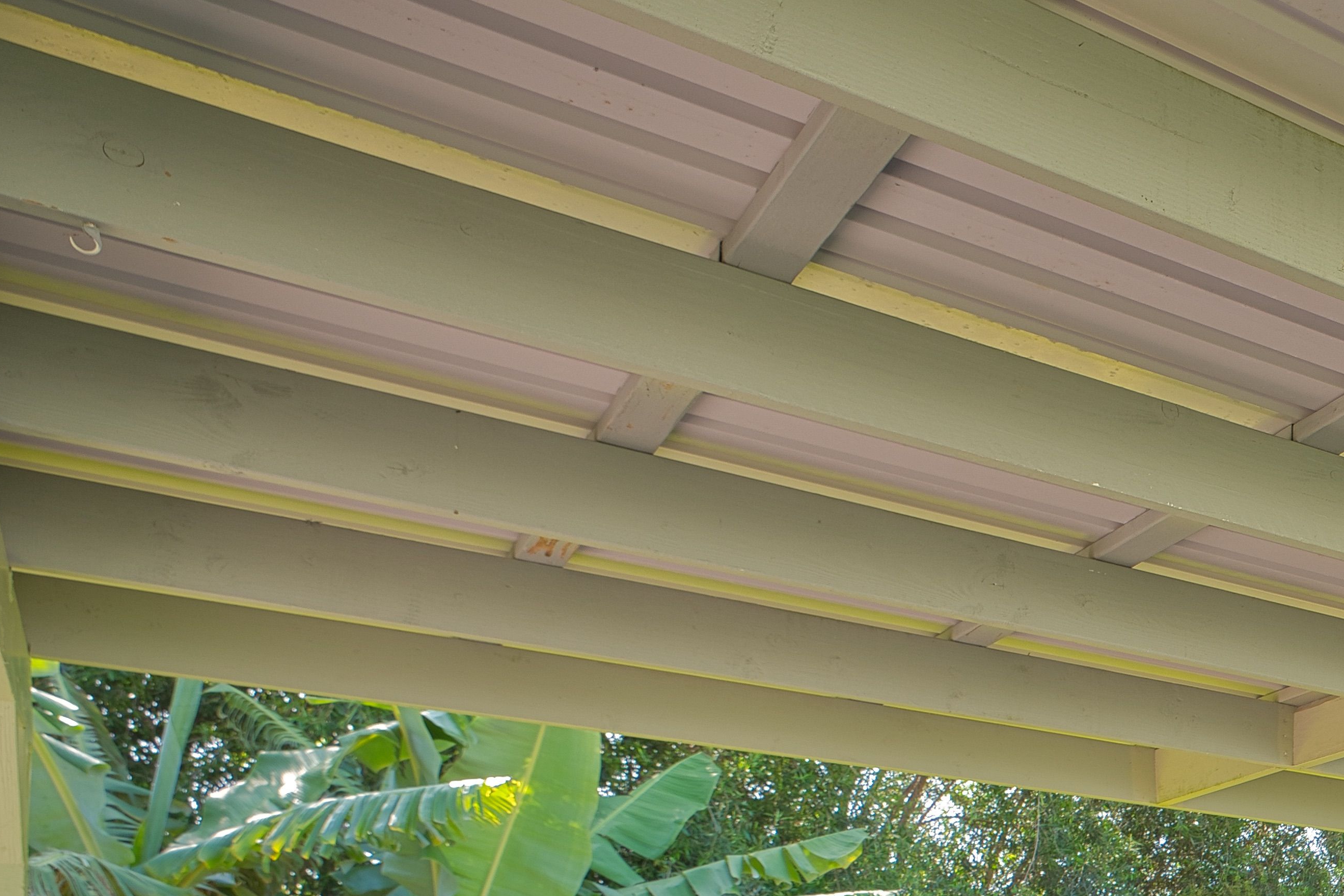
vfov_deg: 25.9
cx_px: 1918
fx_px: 1674
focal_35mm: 45
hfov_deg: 30.0
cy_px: 1144
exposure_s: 1/40
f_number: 5
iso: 50
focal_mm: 14.6
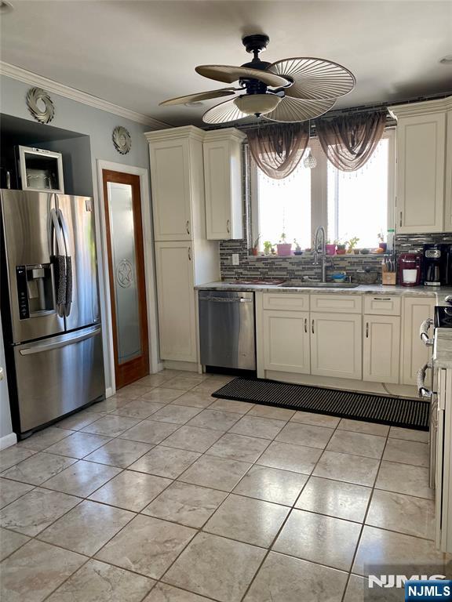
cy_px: 301
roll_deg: +0.9
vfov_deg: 67.3
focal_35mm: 26
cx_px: 226
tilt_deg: -4.9
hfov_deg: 53.1
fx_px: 453
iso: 125
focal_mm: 4.25
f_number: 1.8
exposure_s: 1/121
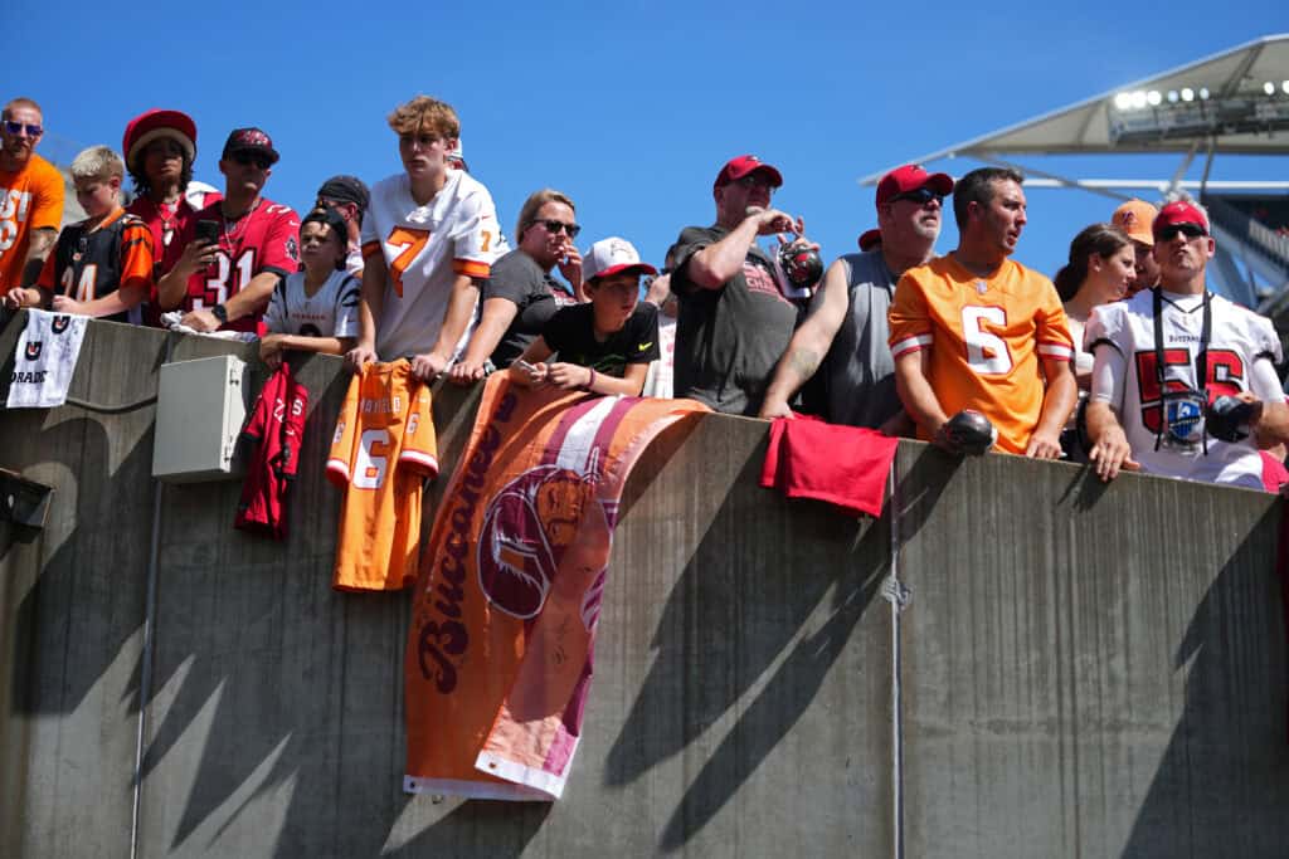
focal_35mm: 50
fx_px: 1790
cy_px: 430
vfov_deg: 27.0
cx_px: 644
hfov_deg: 39.6
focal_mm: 50
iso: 80
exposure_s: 1/3200
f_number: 2
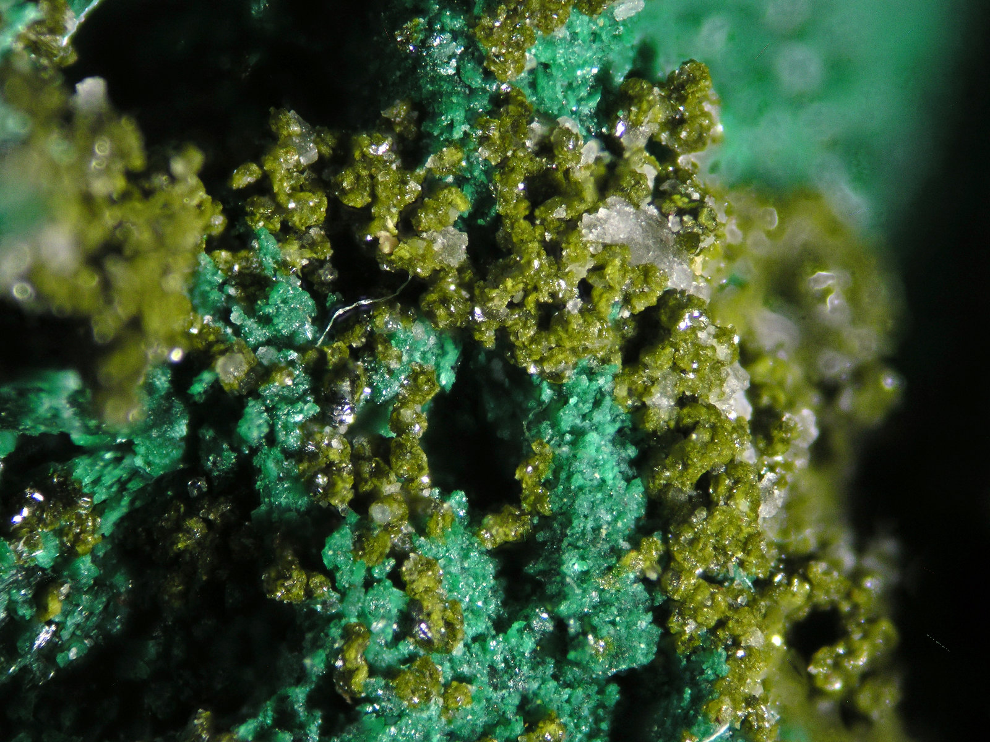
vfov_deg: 28.0
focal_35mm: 52
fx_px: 1487
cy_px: 371
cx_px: 495
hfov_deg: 36.8
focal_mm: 13.2
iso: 100
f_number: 3.7
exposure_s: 1/2
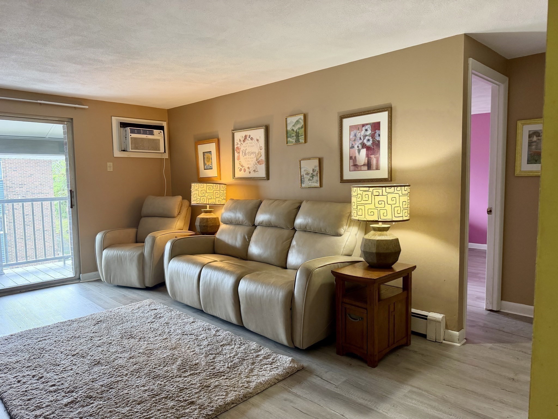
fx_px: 387
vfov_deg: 56.8
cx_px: 279
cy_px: 210
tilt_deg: -4.7
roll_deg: +0.8
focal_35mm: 24
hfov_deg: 71.6
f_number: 1.78
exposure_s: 1/60
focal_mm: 6.76
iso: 200
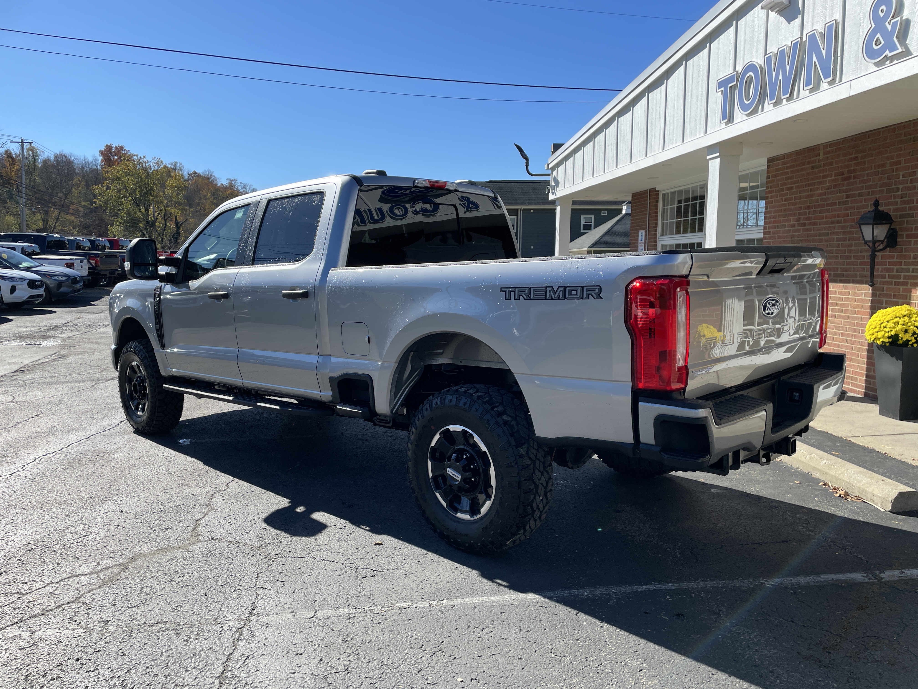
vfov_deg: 53.1
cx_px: 459
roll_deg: +0.3
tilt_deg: -7.8
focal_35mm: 26
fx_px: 690
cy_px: 344
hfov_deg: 67.3
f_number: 1.6
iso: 32
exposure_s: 1/2959
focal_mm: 4.2
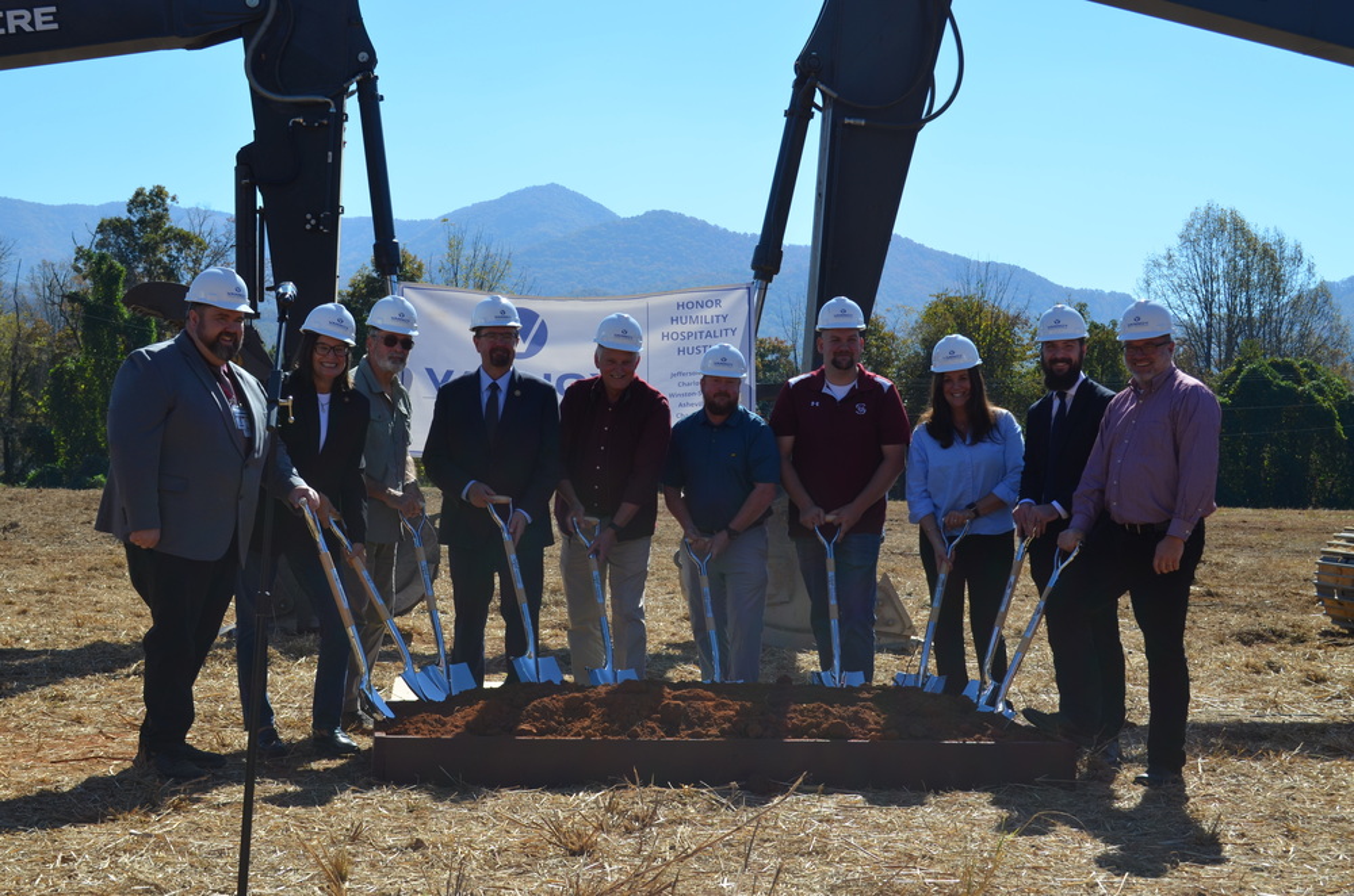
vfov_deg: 24.9
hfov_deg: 36.9
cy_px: 448
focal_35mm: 54
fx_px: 2026
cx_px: 677
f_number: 8
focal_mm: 36
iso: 100
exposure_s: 1/250
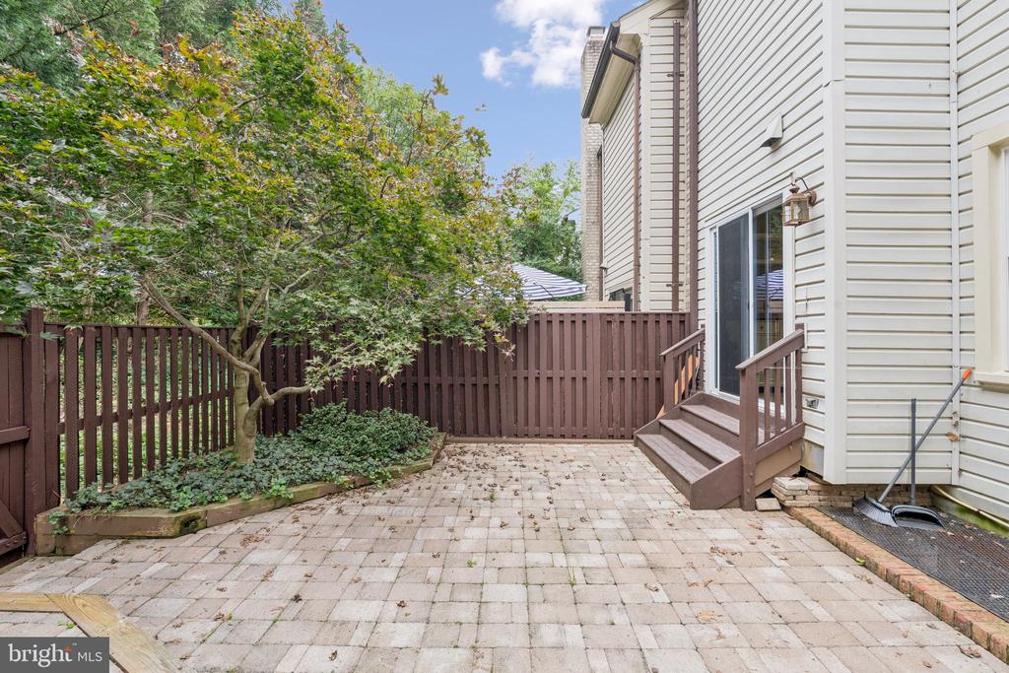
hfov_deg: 96.7
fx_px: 448
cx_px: 504
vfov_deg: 73.8
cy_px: 336
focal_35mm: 16
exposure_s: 1/25
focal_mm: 16
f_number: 10
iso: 500
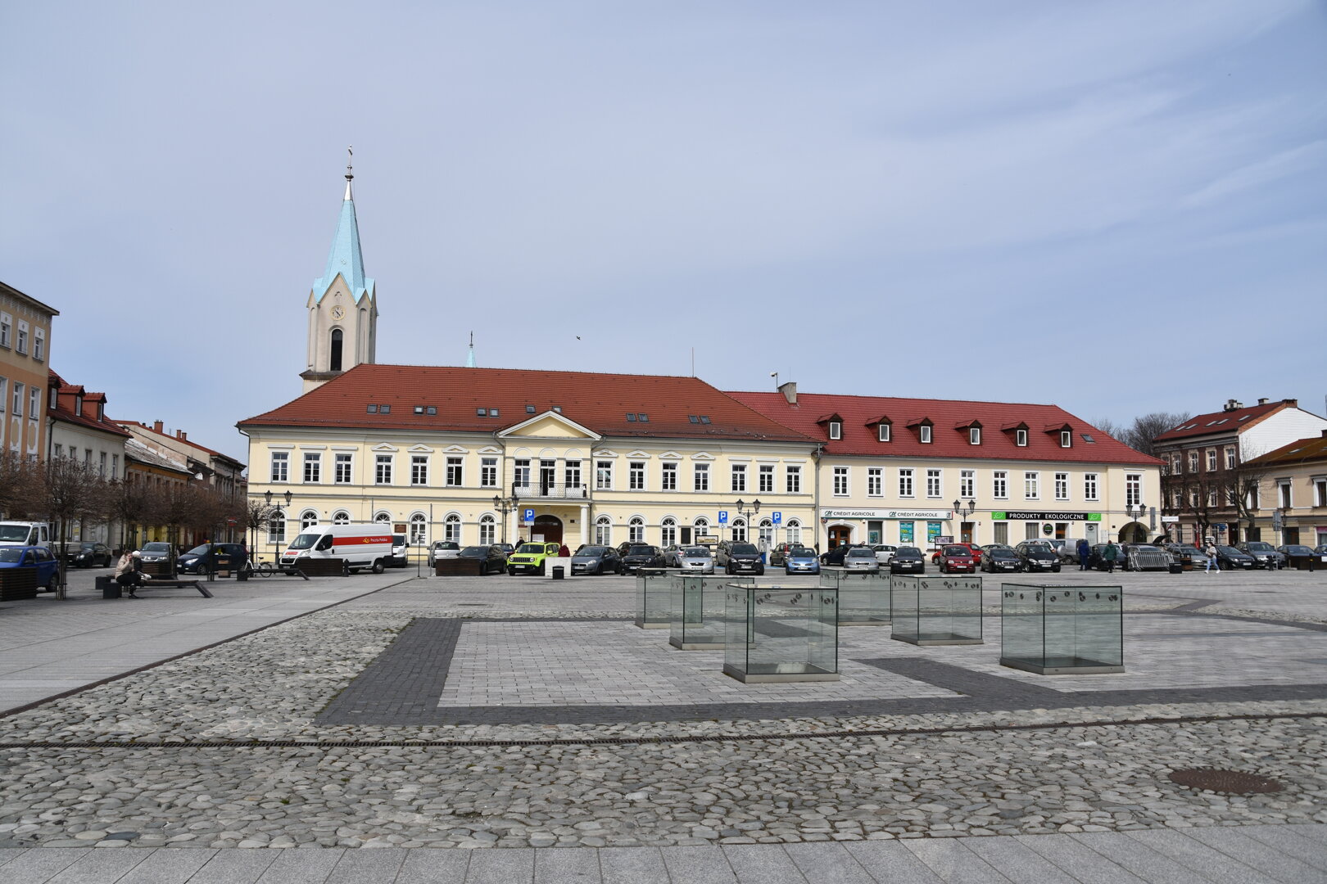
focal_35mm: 27
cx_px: 664
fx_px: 995
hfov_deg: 67.4
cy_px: 442
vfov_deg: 47.9
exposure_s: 1/500
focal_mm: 18
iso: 160
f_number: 8
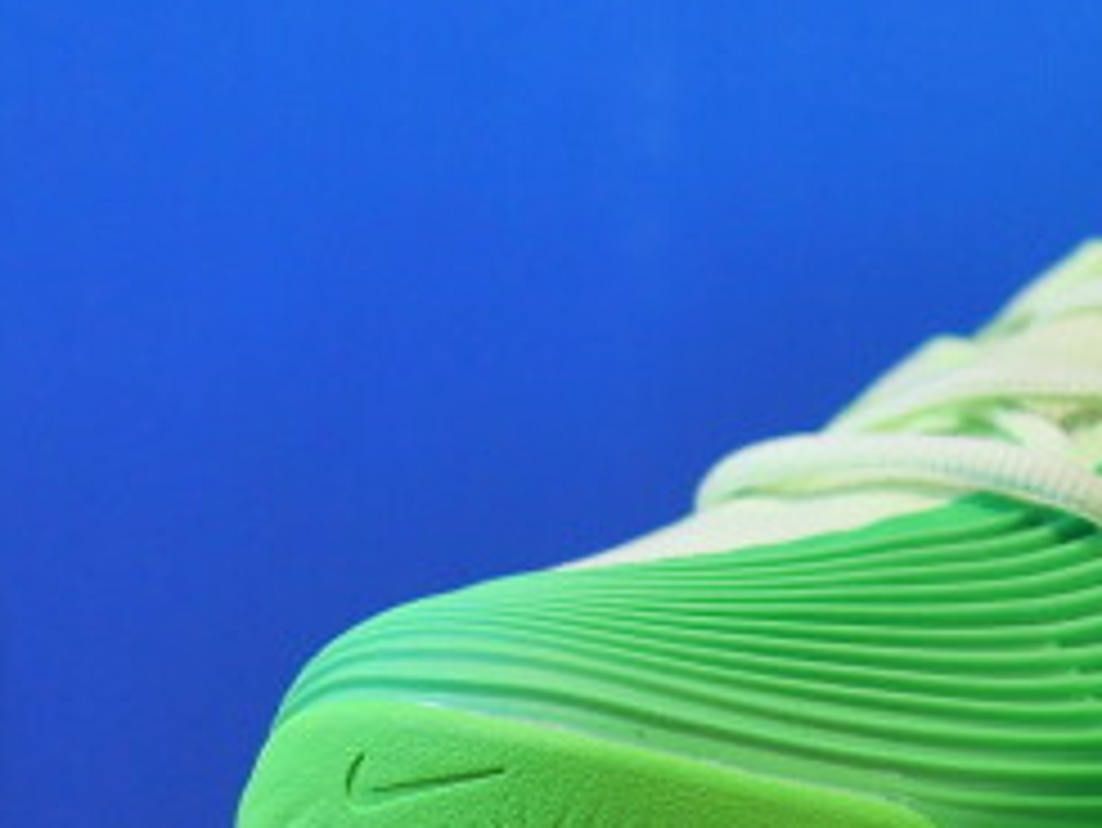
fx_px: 7485
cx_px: 1714
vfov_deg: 6.3
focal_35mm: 235
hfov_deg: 8.2
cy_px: 169
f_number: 2.5
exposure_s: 1/320
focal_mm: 50
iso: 250
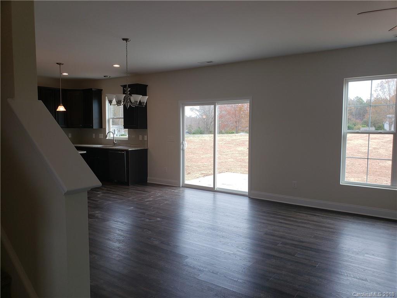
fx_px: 298
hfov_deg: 67.3
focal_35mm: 26
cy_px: 149
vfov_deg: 53.1
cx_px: 198
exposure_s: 1/120
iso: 50
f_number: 2.4
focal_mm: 4.3
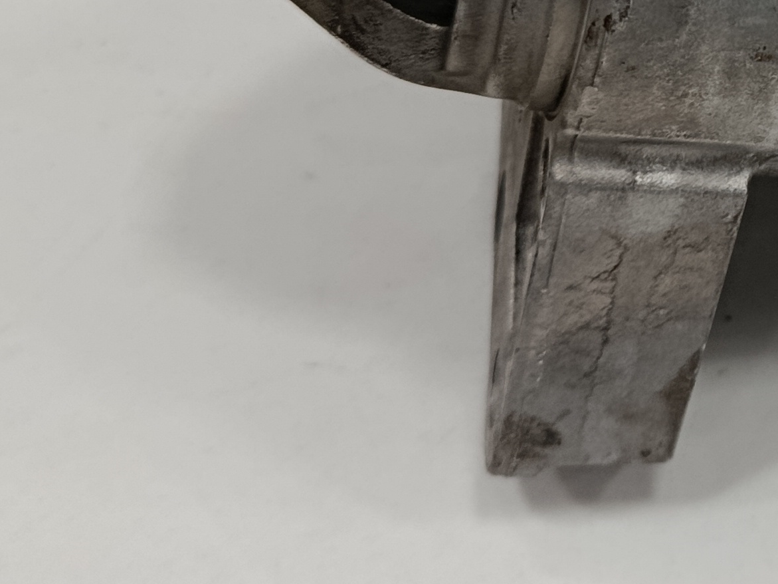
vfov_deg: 17.3
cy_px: -78
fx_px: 1843
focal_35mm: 82
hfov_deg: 21.6
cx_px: 999
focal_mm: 5.24
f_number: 1.7
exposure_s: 1/100
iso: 897
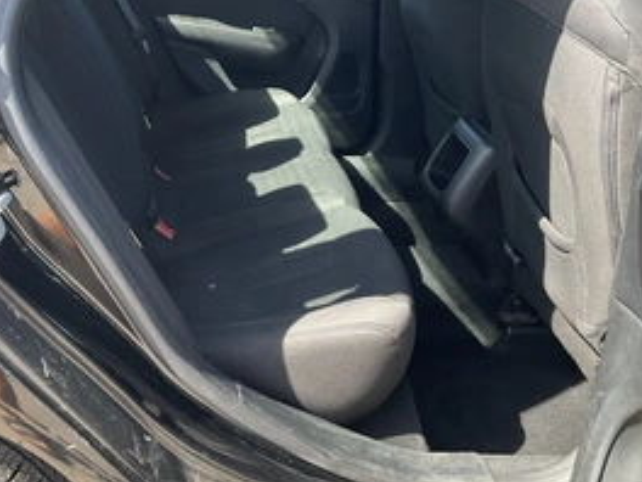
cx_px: 238
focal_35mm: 44
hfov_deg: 42.6
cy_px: 302
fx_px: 816
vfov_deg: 32.7
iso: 25
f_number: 1.8
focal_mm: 3
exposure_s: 1/122
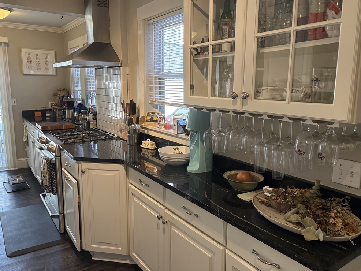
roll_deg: -0.3
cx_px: 176
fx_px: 282
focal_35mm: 27
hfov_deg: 65.3
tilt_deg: -10.1
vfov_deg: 51.4
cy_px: 132
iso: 160
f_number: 1.6
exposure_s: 1/120
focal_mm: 5.96
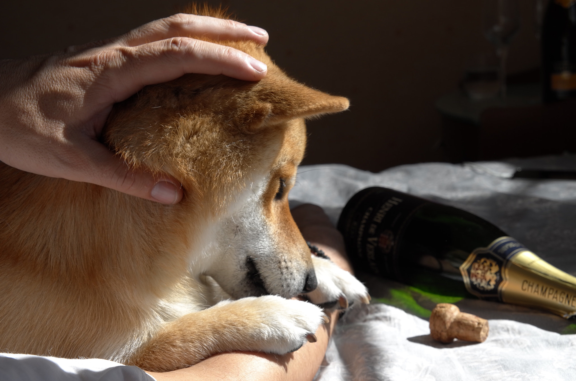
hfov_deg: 36.3
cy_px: 190
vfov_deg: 24.5
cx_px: 288
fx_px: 878
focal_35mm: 55
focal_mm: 36.9
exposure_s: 1/200
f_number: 7.1
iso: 100
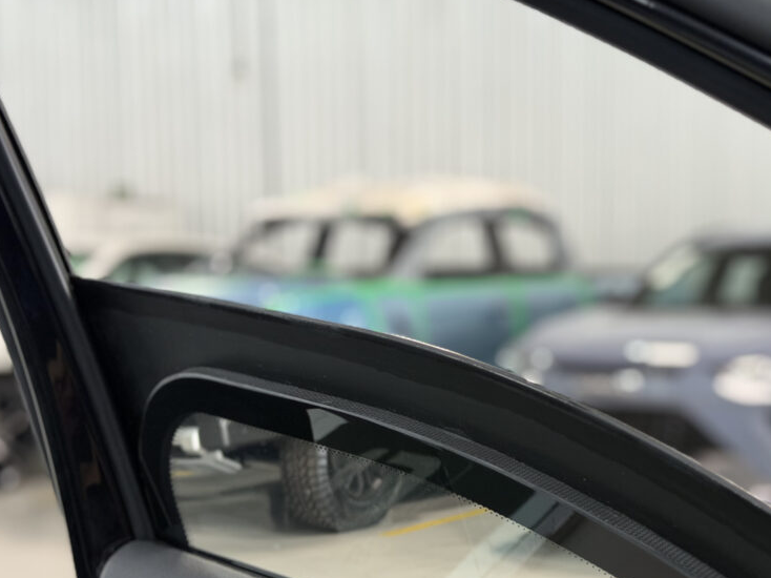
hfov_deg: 28.8
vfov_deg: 21.8
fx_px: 1492
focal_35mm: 67
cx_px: 517
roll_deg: +0.5
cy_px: 391
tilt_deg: -4.1
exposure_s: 1/60
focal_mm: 6.76
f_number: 1.78
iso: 100
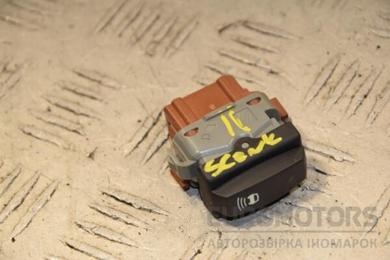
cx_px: 195
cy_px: 130
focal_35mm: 158
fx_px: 1706
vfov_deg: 8.7
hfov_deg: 13.0
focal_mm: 105
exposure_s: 1/200
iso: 800
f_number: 8
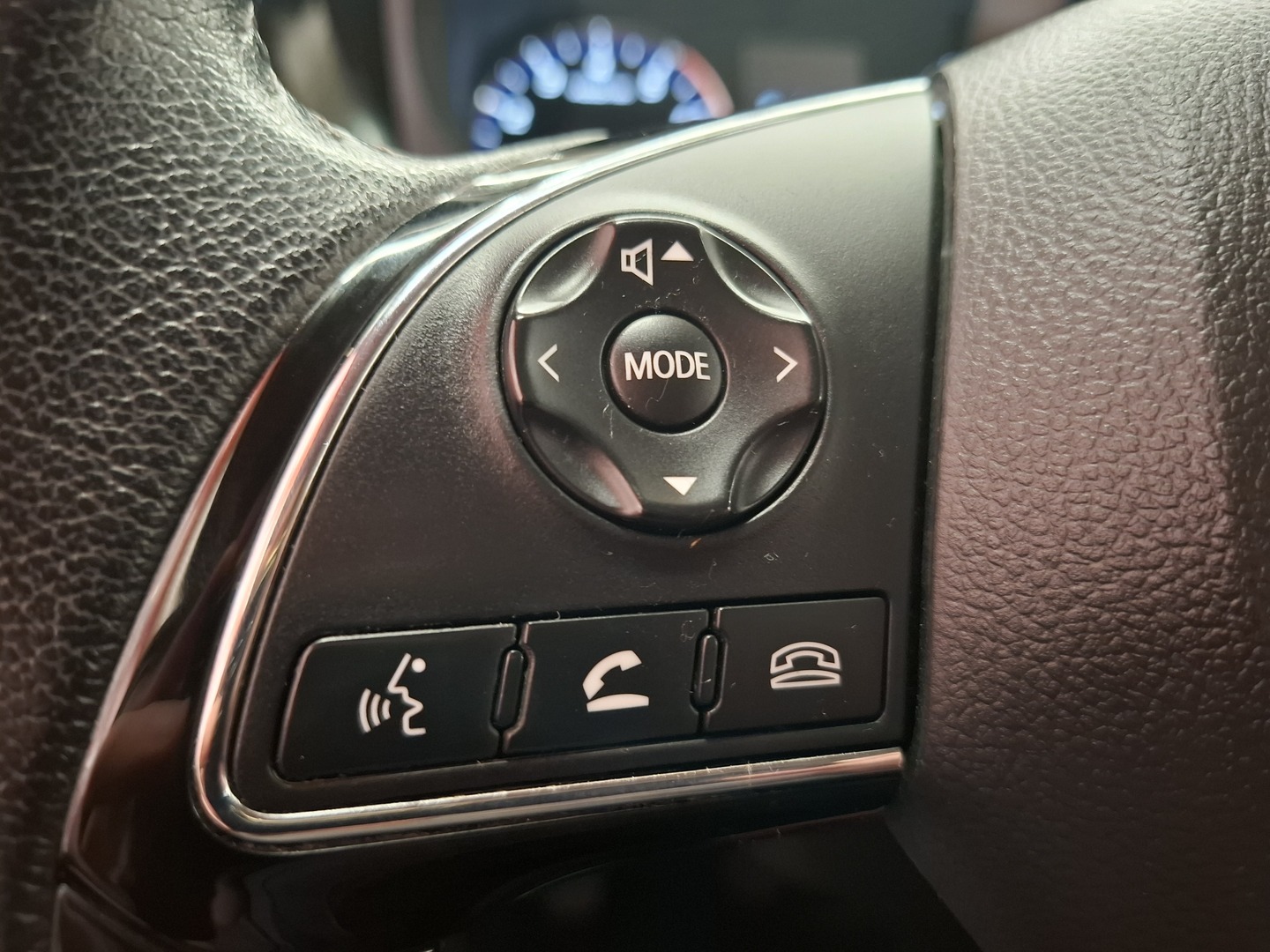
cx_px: 635
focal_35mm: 23
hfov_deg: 73.9
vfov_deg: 58.9
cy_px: 476
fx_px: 844
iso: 500
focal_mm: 5.54
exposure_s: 1/25
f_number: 1.8
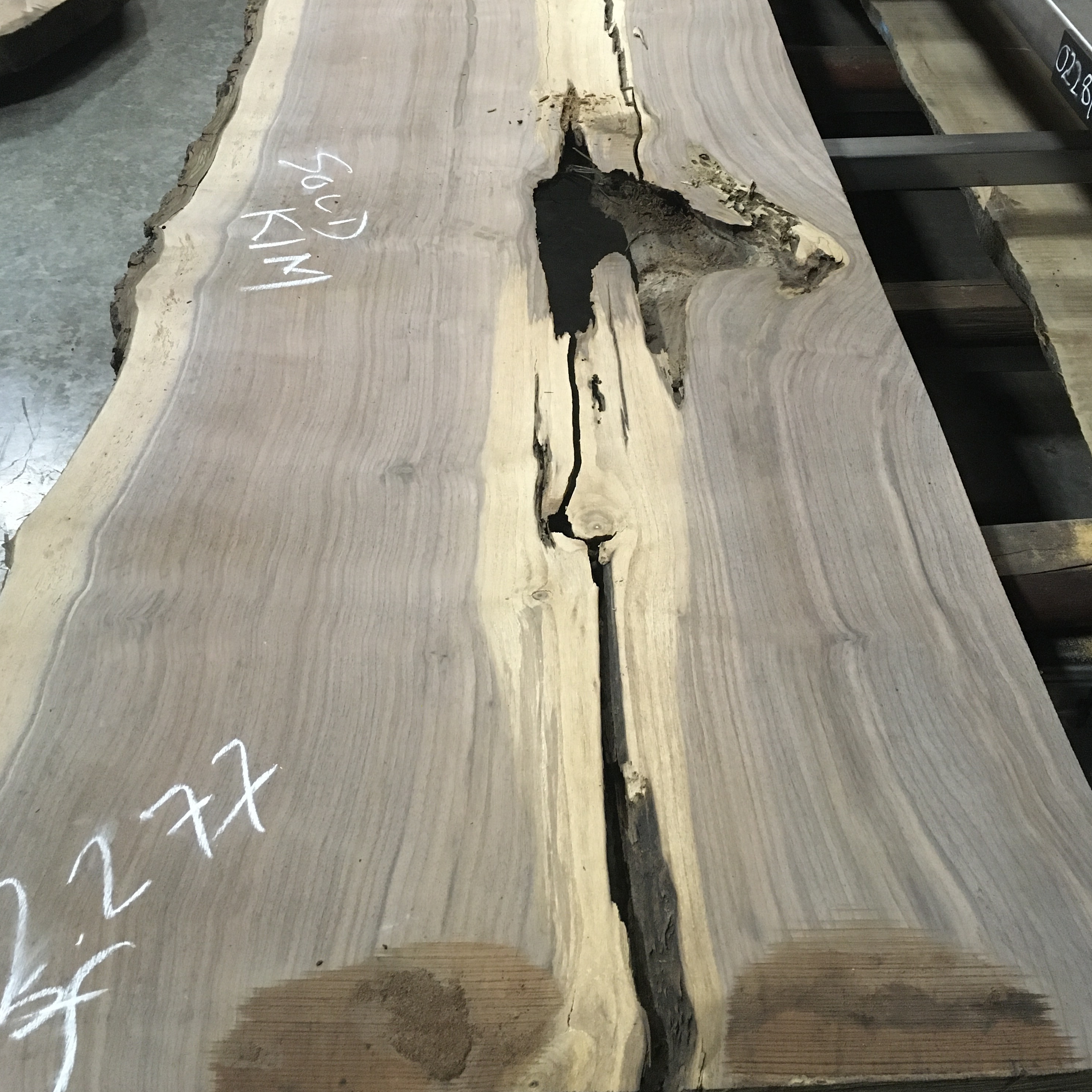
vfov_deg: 46.8
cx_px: 538
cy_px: 414
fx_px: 1249
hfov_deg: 47.2
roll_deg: -1.2
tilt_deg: -40.0
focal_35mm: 35
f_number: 2.2
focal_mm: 4.15
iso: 200
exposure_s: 1/30
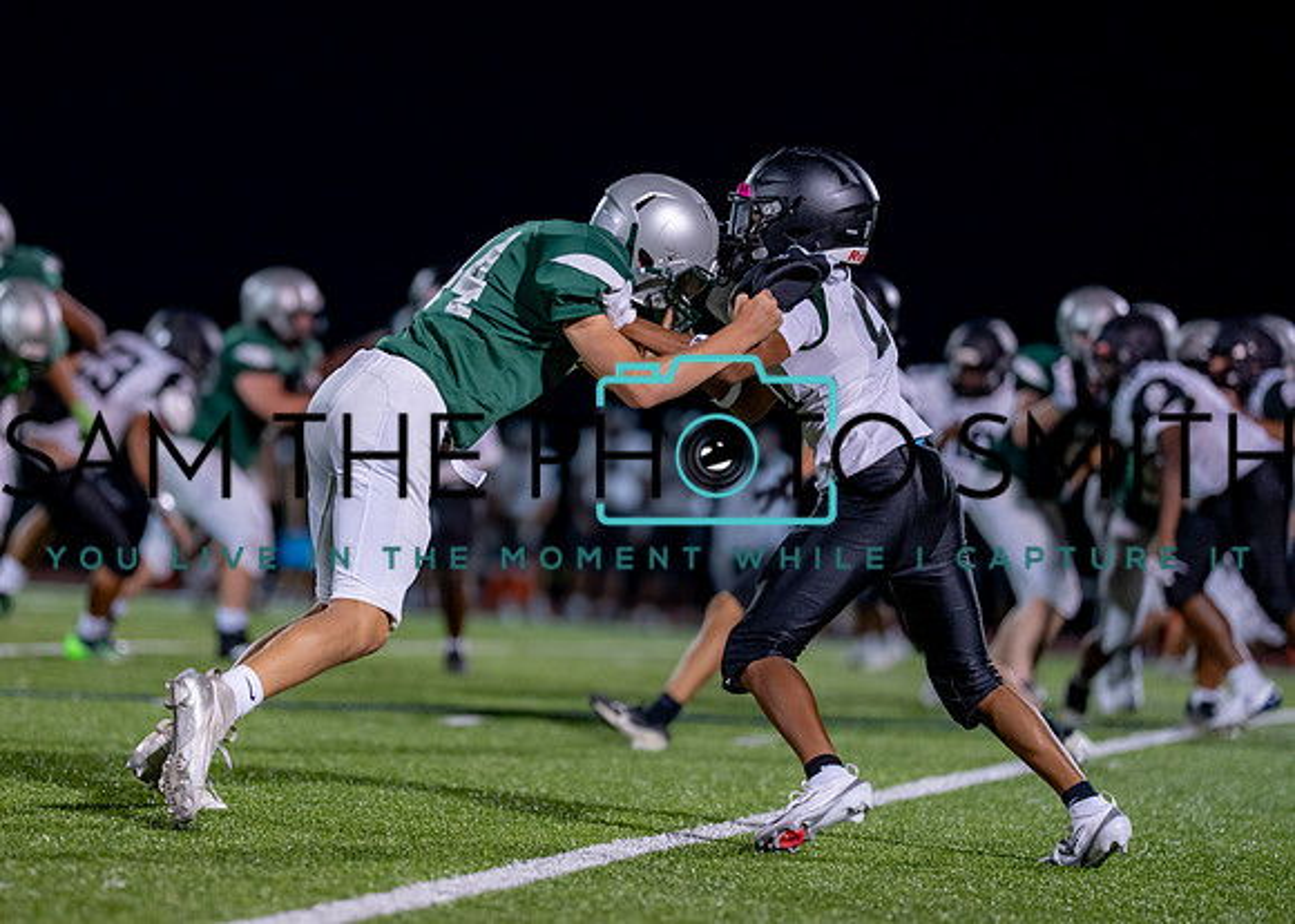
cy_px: 457
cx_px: 506
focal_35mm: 182
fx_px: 6681
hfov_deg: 11.1
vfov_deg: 7.9
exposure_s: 1/1250
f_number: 1.8
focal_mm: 135
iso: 1250
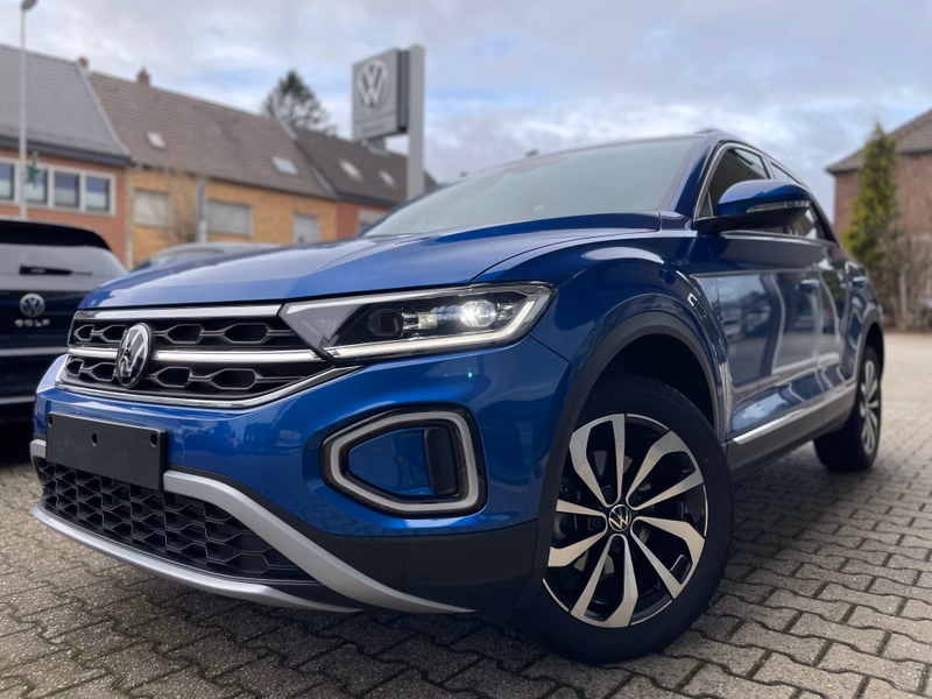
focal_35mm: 26
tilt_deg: -2.4
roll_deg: -1.3
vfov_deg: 53.1
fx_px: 700
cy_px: 350
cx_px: 466
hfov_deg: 67.3
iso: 50
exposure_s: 1/537
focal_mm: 4.2
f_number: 1.6
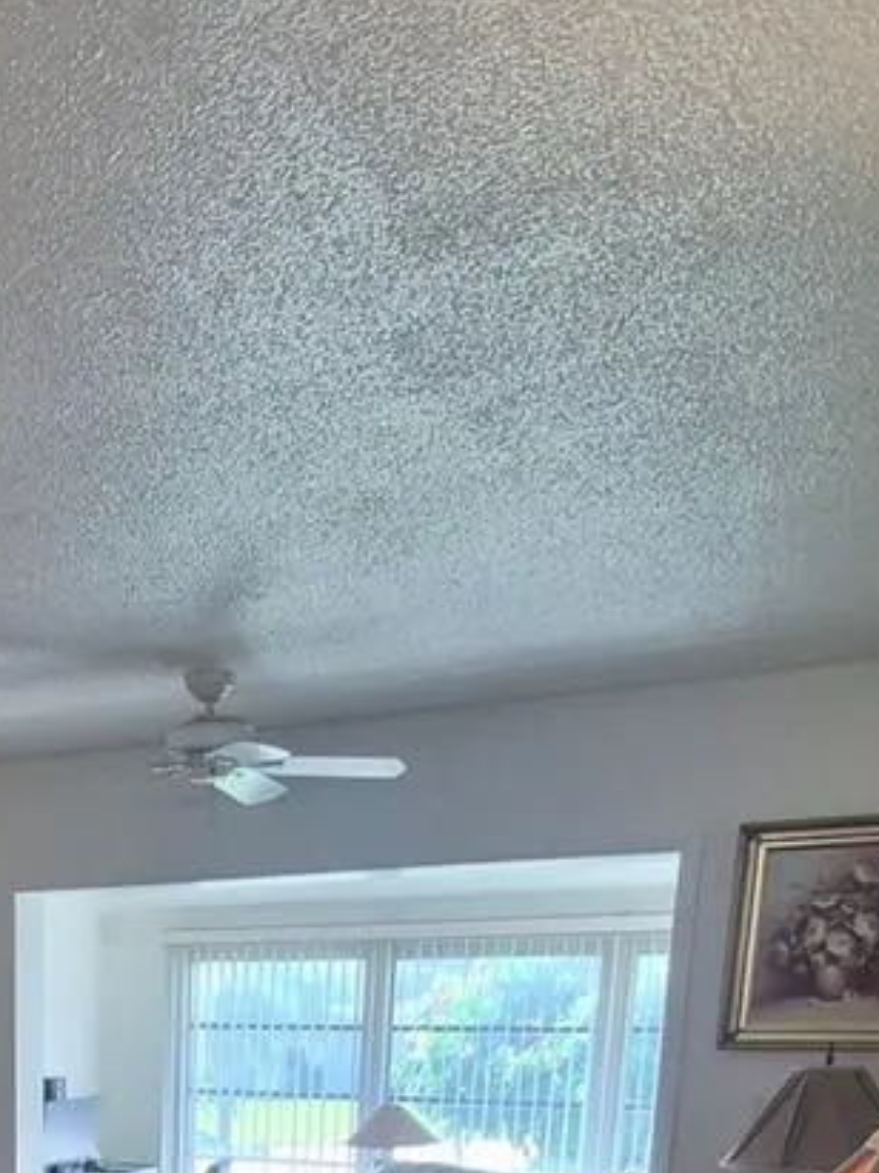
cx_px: -31
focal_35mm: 38
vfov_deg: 40.3
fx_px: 1287
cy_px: 1270
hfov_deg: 33.9
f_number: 2.2
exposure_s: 1/60
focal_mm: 1.74
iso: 200
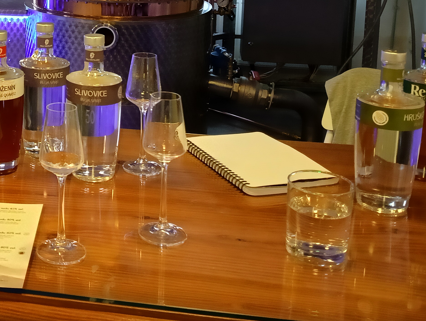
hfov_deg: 30.5
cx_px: 8
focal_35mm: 59
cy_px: -5
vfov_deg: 23.7
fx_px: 727
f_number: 1.8
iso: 1600
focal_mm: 4.05
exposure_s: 1/50
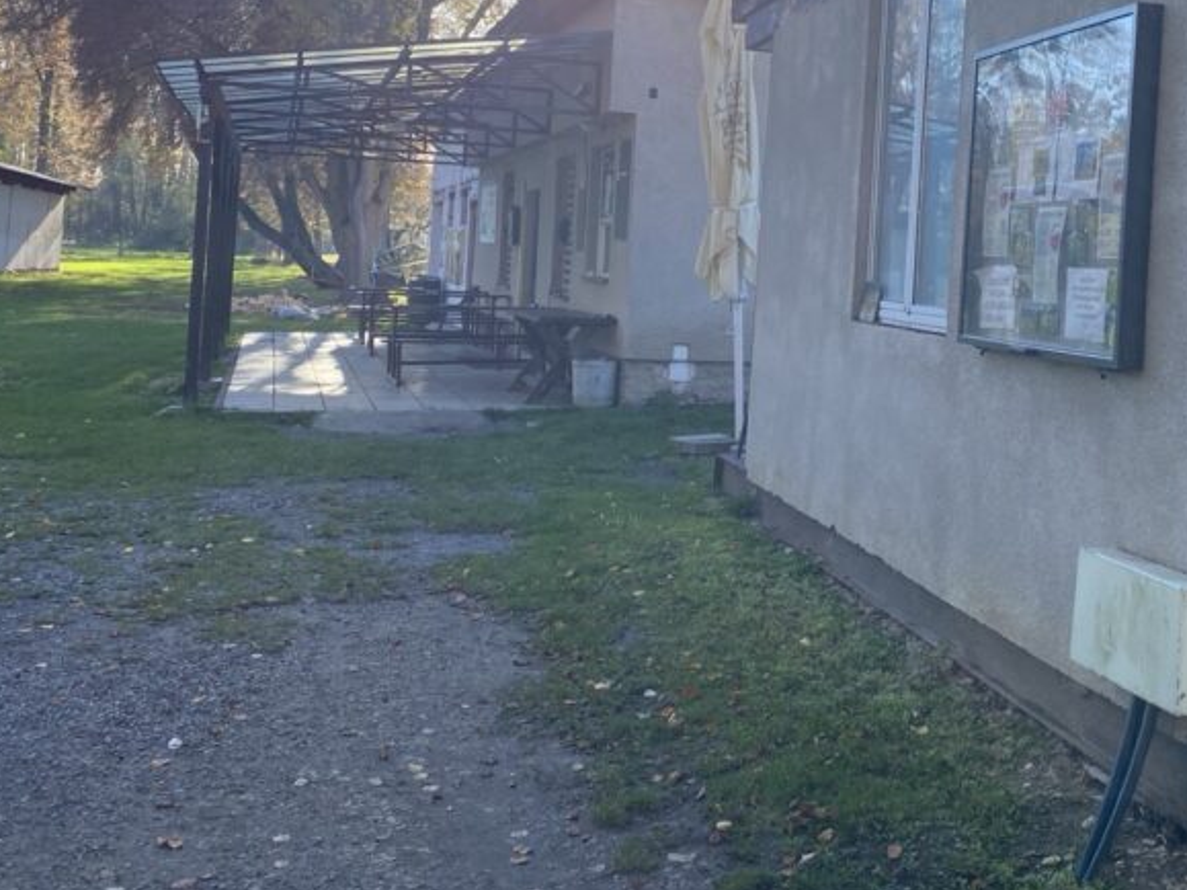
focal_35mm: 46
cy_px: 213
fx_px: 1577
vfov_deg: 30.9
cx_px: 871
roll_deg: -1.9
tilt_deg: +0.8
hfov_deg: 40.2
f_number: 1.8
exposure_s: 1/1082
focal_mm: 4.25
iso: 32
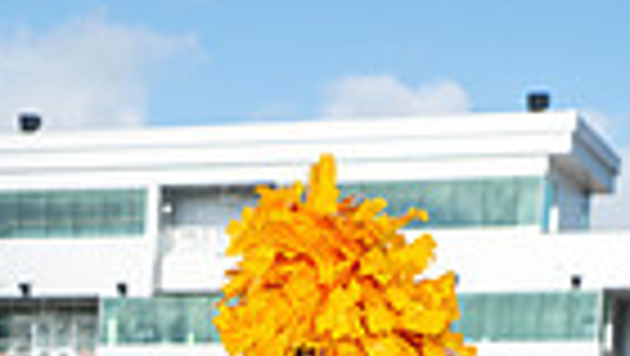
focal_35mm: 168
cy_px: 982
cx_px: 72
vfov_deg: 6.7
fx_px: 2809
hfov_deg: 12.7
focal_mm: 50
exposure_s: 1/320
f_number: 7.1
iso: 100
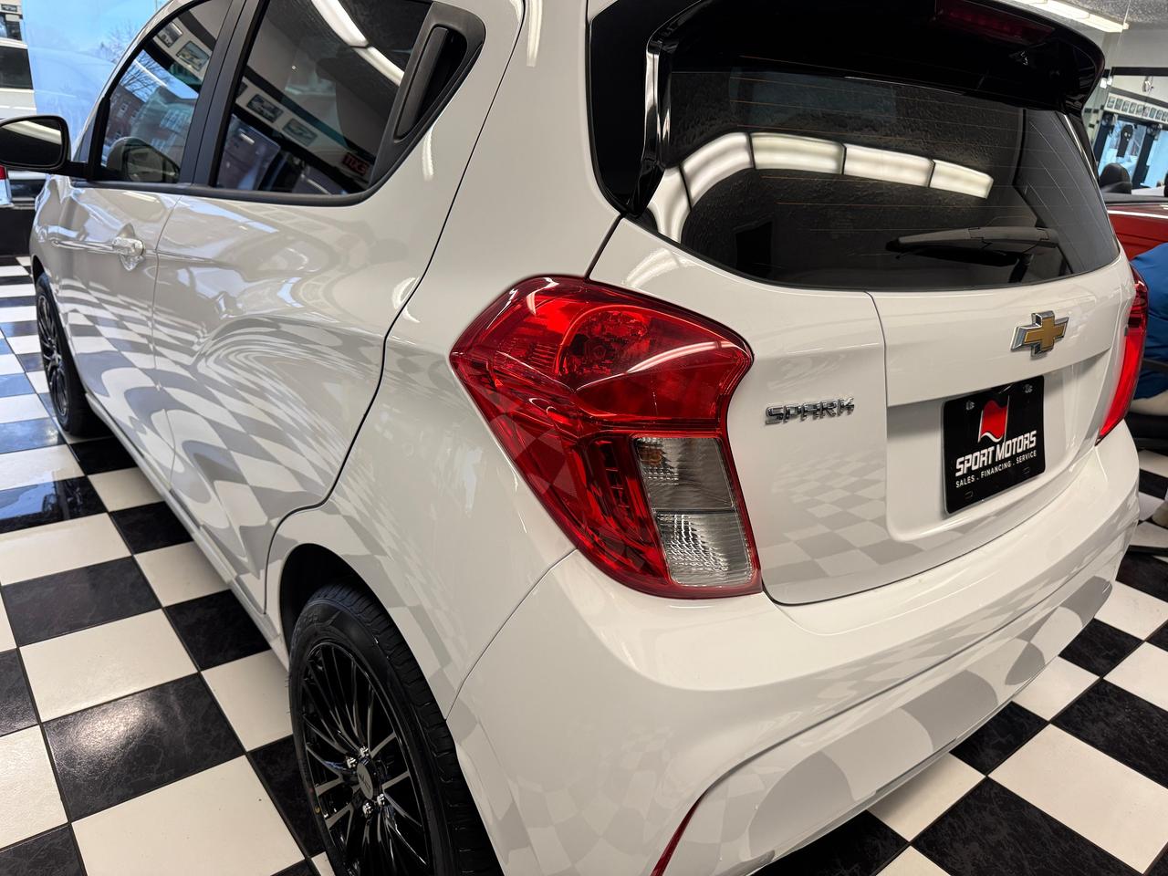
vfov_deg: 56.8
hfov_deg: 71.6
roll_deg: -5.0
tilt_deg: -21.7
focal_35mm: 24
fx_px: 810
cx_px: 584
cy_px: 438
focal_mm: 6.76
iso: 160
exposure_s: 1/120
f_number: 1.78
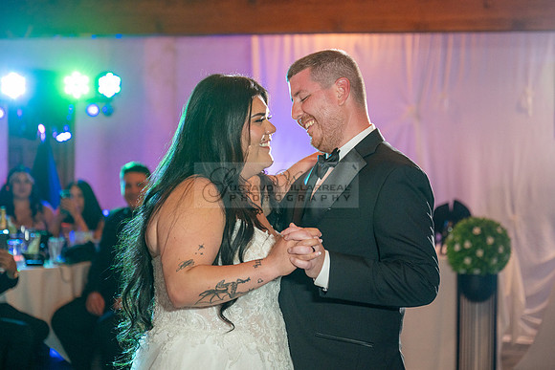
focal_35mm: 76
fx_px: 1170
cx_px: 278
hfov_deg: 26.7
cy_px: 169
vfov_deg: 18.0
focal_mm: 70
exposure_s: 1/125
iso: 800
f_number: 2.8
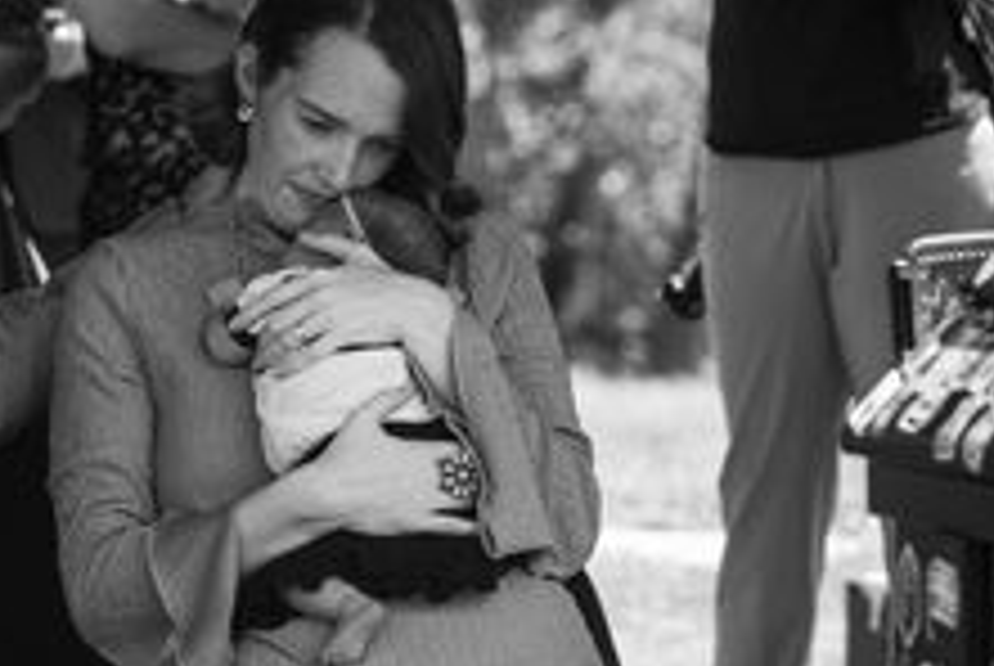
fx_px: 15483
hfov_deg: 3.7
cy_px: 524
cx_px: 697
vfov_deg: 2.5
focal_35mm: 560
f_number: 11
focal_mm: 310
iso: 640
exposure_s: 1/400
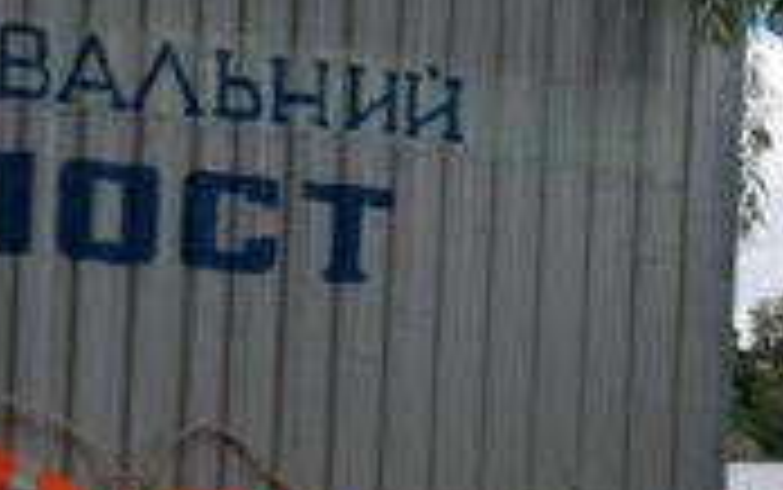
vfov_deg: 12.9
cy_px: 438
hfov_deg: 20.6
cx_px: 468
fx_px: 2157
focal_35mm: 101
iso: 100
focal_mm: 43
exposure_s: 1/1000
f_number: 2.8
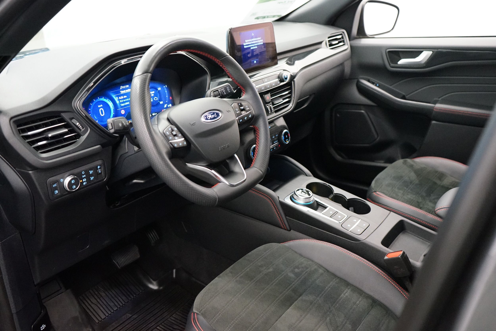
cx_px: 248
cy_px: 166
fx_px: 441
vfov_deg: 41.1
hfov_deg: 58.7
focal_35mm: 32
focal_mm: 32
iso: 6400
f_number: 4
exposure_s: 1/80
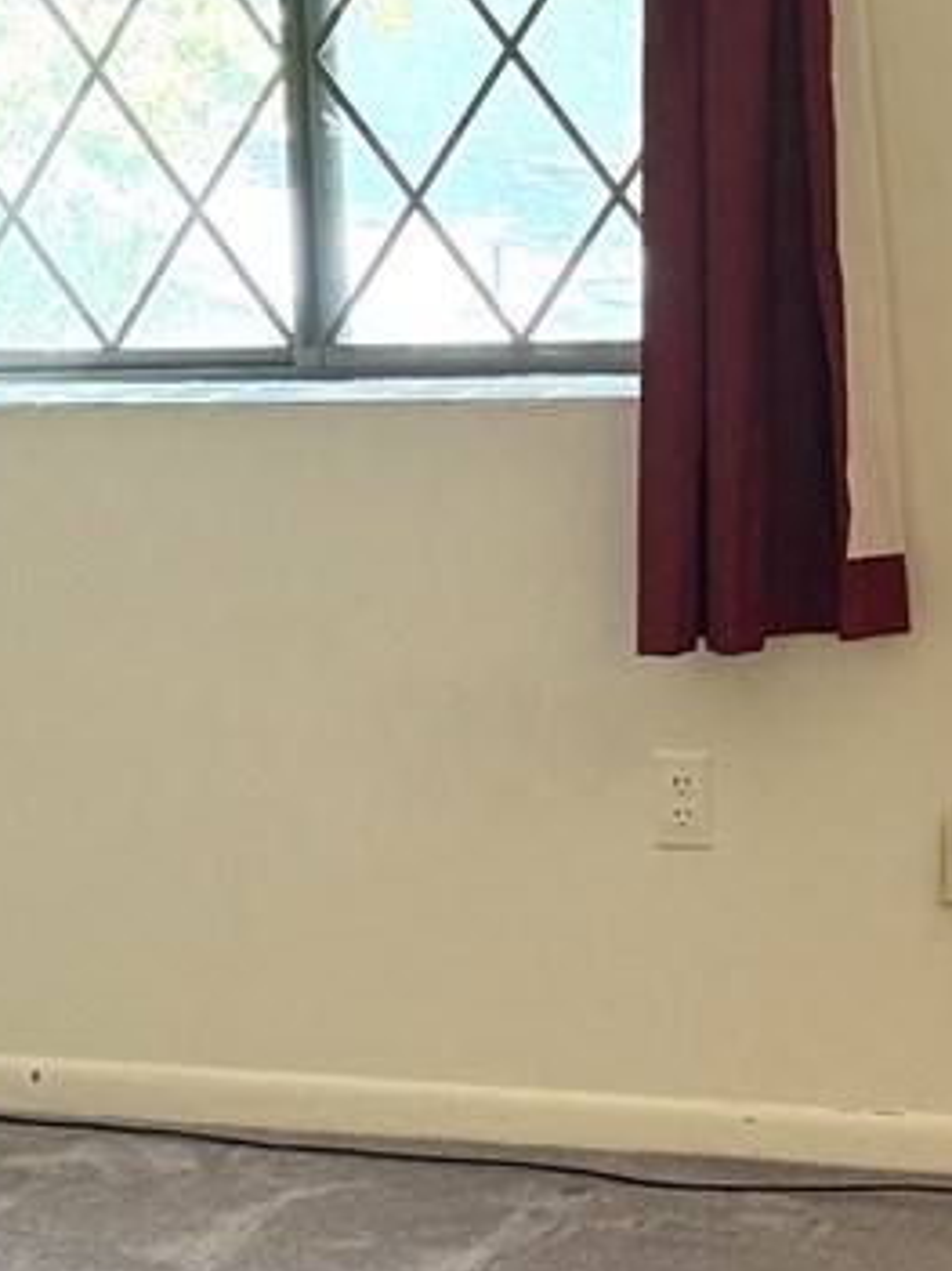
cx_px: 355
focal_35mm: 105
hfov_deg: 14.1
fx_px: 3853
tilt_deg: -10.9
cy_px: 826
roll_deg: +1.2
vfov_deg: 18.7
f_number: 1.78
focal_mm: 6.76
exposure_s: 1/60
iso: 400
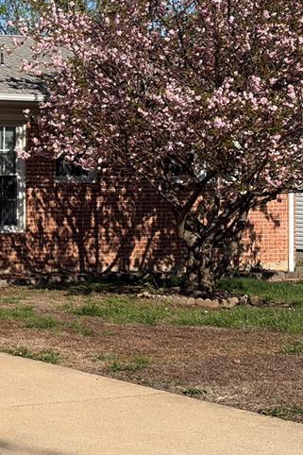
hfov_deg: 11.6
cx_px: -75
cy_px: 109
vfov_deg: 17.7
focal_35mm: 115
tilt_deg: +1.8
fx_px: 1453
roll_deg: -0.3
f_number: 1.6
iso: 40
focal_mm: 5.96
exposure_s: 1/5348
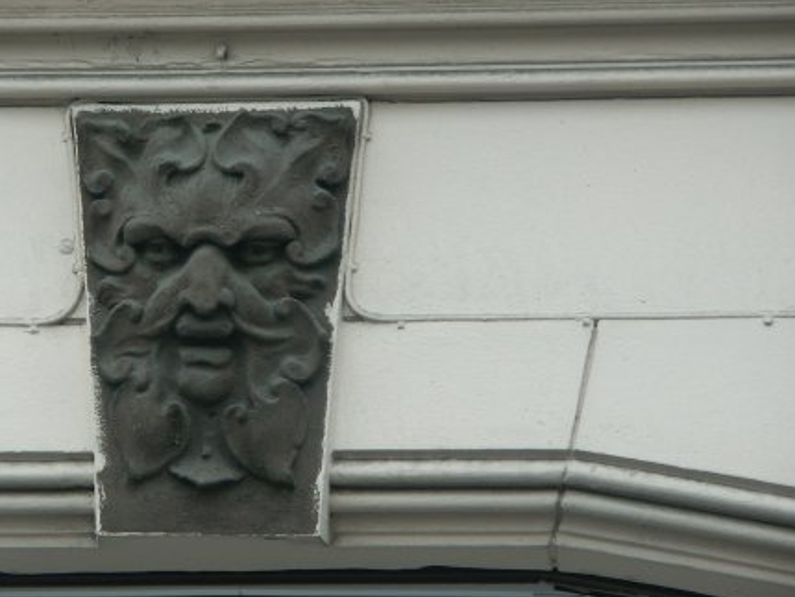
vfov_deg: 5.2
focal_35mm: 284
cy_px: 261
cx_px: 220
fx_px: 6526
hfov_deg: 7.0
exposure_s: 1/125
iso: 100
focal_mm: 48.46
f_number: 3.5
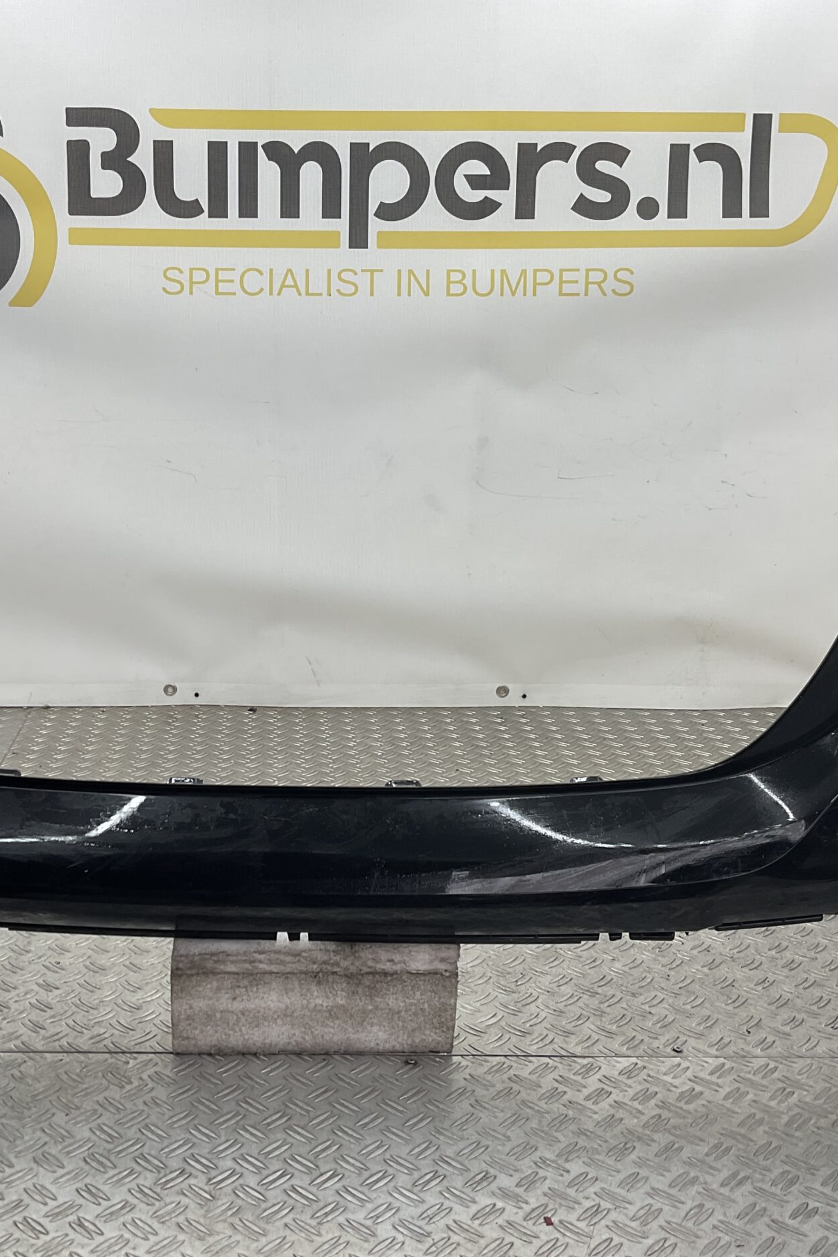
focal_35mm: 41
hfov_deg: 32.4
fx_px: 1431
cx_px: 300
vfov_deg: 47.4
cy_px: 636
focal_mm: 3
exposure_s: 1/100
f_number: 1.8
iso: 16
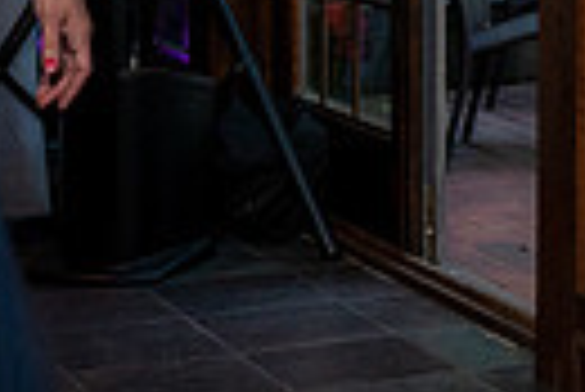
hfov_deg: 12.9
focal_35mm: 156
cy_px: -277
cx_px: 666
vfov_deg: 8.5
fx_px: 2538
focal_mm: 35
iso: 2000
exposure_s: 1/200
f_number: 5.6
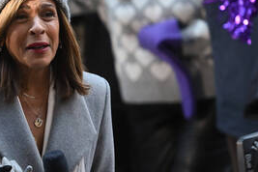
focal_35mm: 406
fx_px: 2909
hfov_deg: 5.1
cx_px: -21
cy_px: 50
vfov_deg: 3.4
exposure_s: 1/1000
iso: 4000
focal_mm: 145
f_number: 2.8
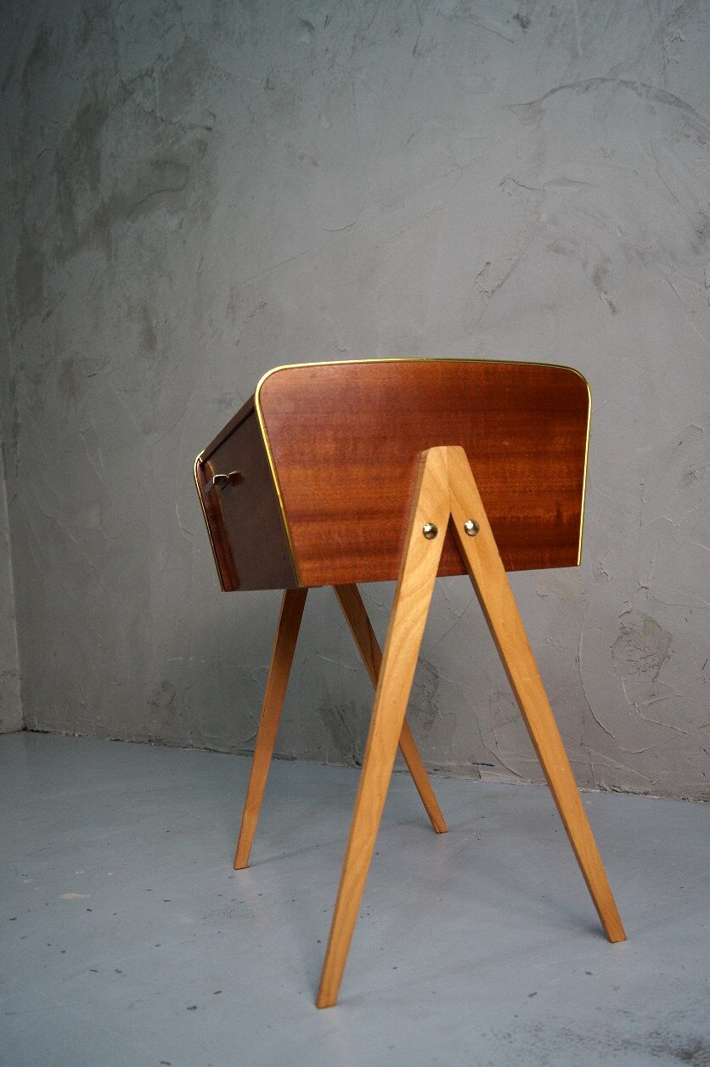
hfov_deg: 43.6
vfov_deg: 62.0
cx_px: 355
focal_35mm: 30
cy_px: 534
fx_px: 888
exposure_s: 1/160
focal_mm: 20
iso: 640
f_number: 4
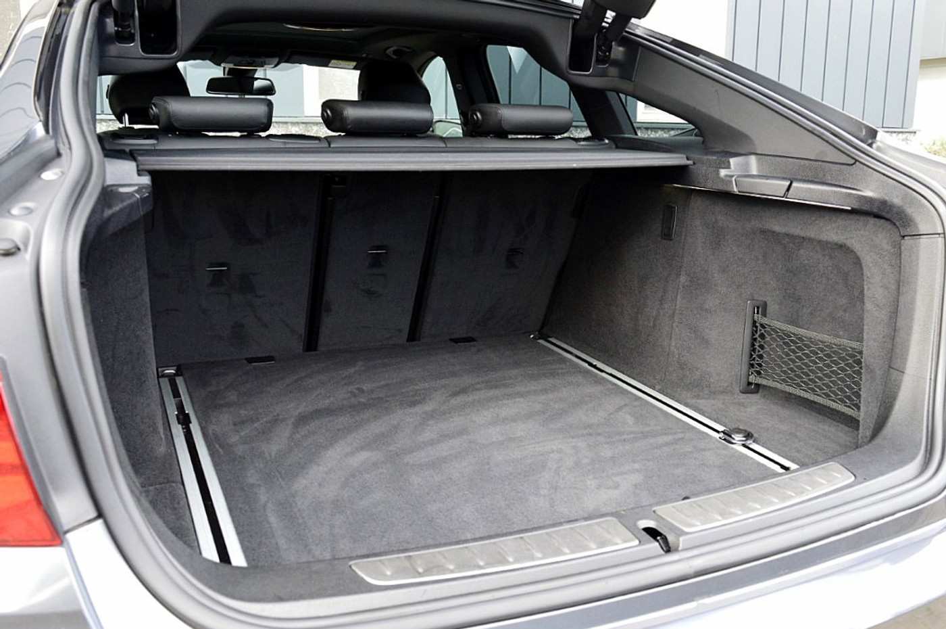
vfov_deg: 41.6
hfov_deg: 59.5
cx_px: 473
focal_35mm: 32
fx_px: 827
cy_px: 314
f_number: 7.1
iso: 800
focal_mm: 21
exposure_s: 1/60
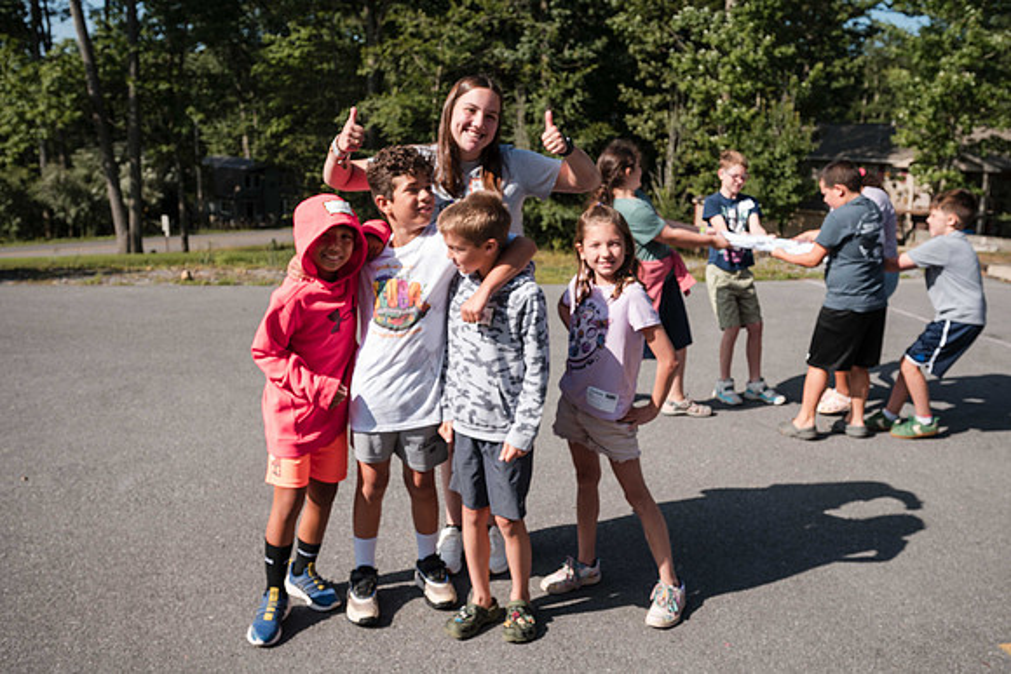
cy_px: 330
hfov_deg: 59.2
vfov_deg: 41.5
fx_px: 890
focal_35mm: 32
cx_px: 491
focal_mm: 30
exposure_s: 1/320
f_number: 6.3
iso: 100
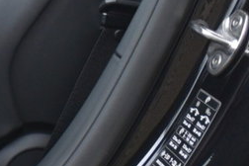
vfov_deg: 10.1
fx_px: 906
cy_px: -83
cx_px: -178
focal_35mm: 131
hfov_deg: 14.1
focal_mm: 21.5
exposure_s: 1/30
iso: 1000
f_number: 4
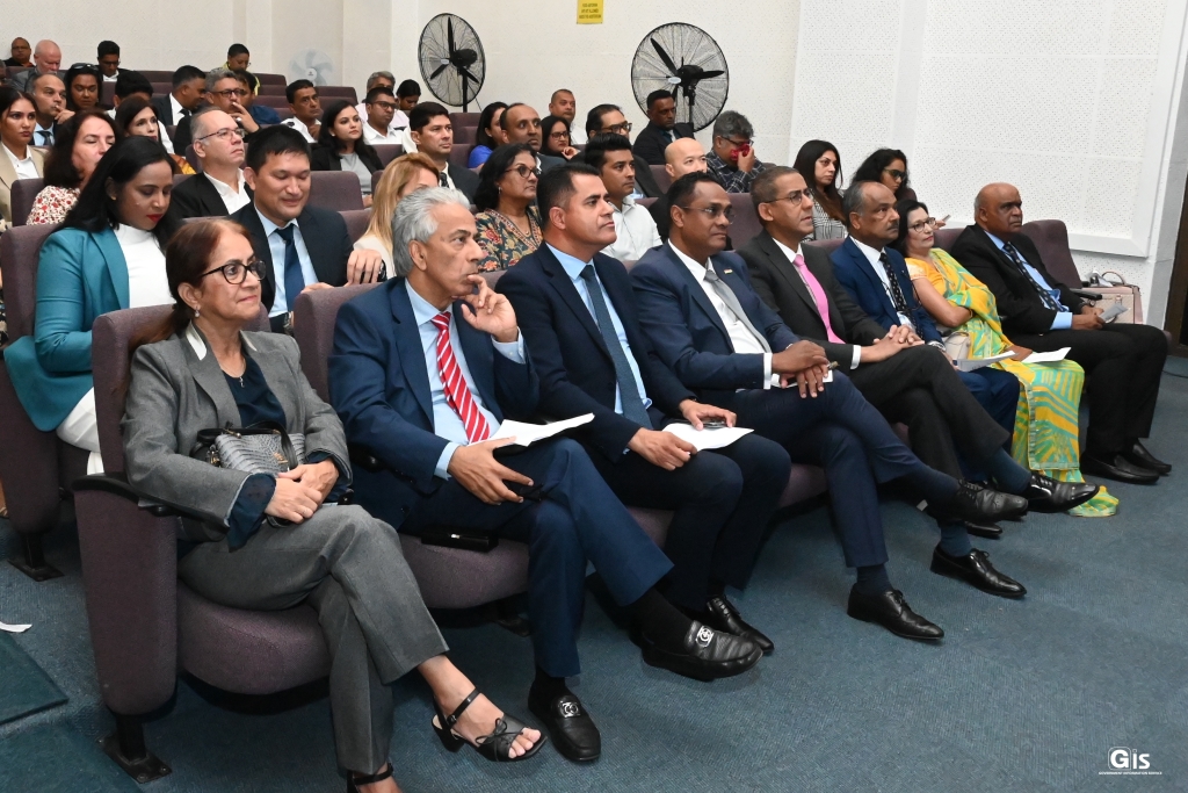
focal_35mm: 33
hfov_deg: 57.2
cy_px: 396
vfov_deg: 40.0
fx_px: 1089
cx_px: 594
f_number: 10
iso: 12800
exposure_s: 1/200
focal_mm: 22
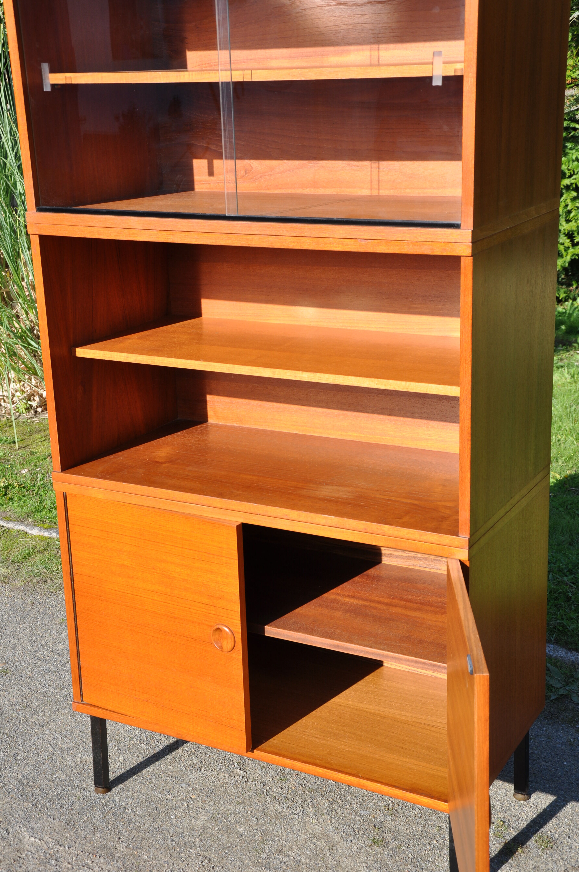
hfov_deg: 25.7
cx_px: 290
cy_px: 436
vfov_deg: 37.9
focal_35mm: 52
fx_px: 1270
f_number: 8
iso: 200
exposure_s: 1/250
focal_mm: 35
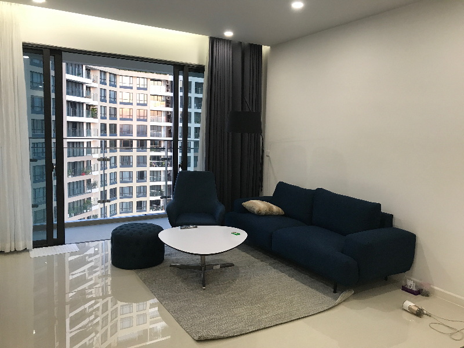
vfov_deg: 49.7
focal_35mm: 28
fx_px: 375
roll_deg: -1.8
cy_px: 174
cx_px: 232
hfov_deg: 63.4
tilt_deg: -6.9
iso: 25
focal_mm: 3.99
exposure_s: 1/33
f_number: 1.8
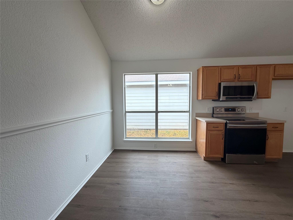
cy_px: 110
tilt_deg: -4.5
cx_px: 146
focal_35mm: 14
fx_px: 119
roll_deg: +0.5
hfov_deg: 102.1
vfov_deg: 85.7
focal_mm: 2.22
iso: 250
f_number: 2.2
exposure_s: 1/121
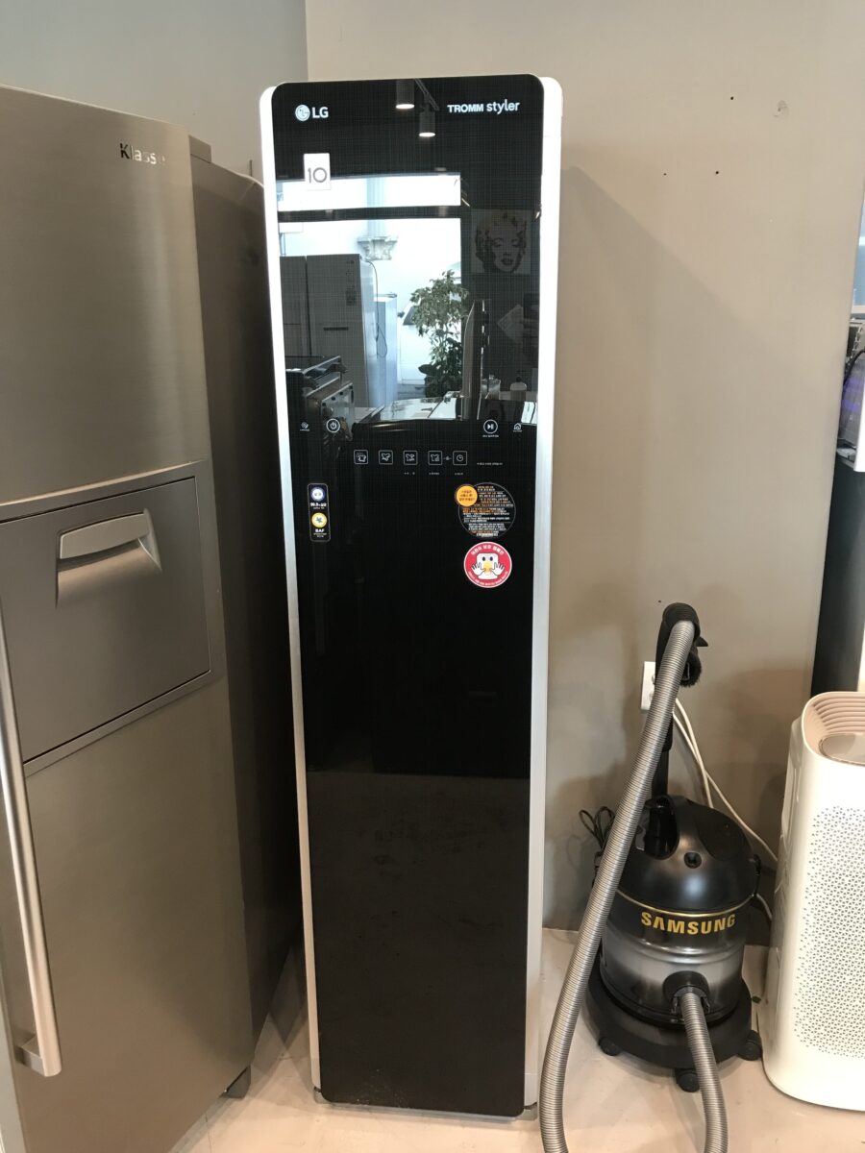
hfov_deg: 49.7
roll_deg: +0.1
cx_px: 432
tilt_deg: -13.7
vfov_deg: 63.4
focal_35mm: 28
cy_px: 576
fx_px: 933
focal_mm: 3.99
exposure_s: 1/15
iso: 40
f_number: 1.8
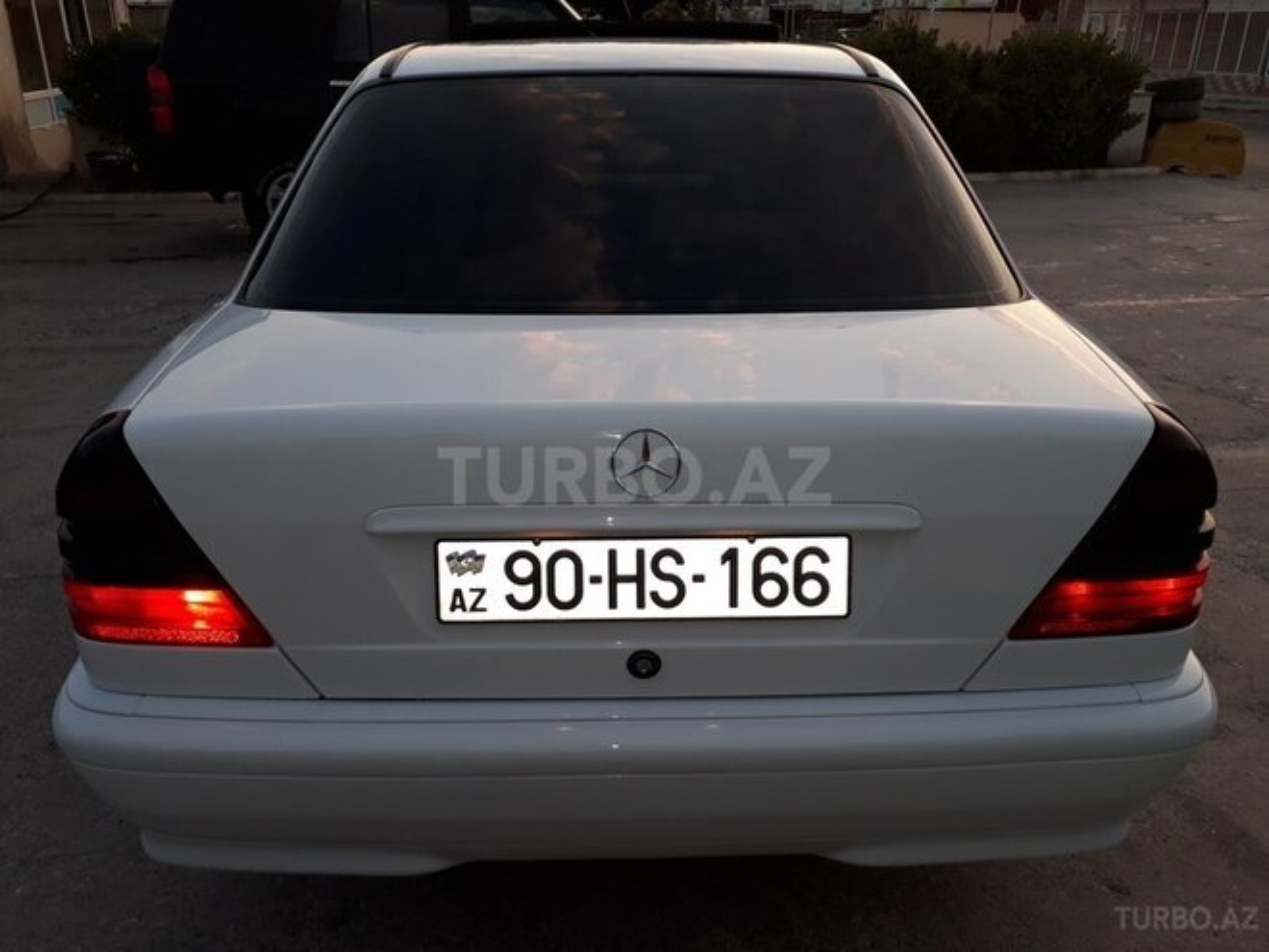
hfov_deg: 65.3
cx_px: 634
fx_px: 990
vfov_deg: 51.4
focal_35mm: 27
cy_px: 476
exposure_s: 1/145
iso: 40
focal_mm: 3.6
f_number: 1.9
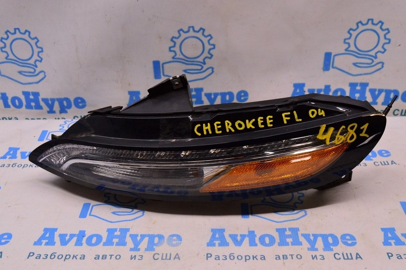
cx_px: 203
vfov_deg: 33.0
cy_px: 135
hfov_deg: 48.0
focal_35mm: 40
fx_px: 456
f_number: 8
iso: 1600
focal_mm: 27
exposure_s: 1/125
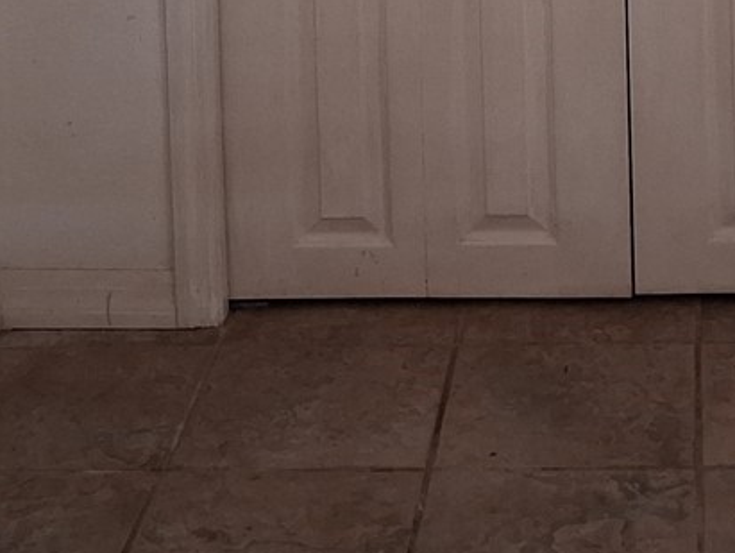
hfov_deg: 18.5
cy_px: -480
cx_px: 613
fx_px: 2231
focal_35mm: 105
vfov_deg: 12.7
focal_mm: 4
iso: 250
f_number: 1.8
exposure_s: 1/50
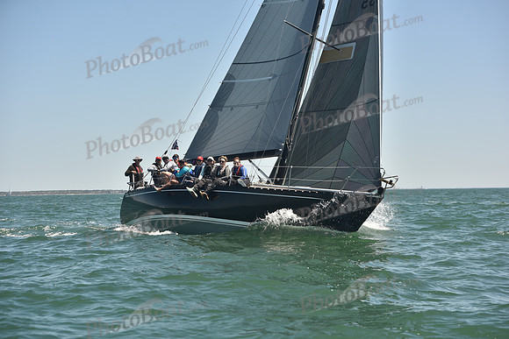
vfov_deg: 17.1
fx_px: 1131
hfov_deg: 25.4
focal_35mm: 80
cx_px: 254
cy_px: 170
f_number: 5
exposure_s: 1/800
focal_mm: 80
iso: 250
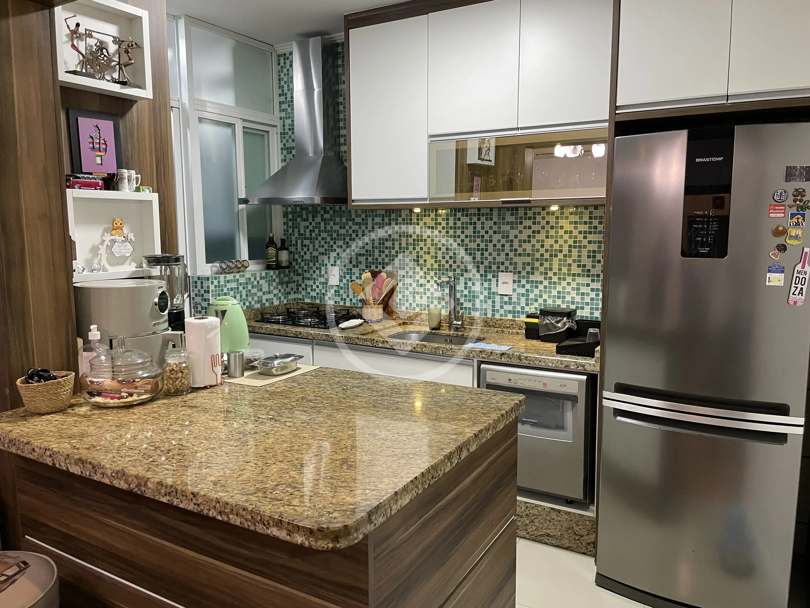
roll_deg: +0.2
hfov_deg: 67.3
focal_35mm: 26
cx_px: 405
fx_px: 608
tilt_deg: -8.4
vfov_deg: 53.1
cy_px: 304
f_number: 1.6
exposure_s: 1/60
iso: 250
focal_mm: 4.2
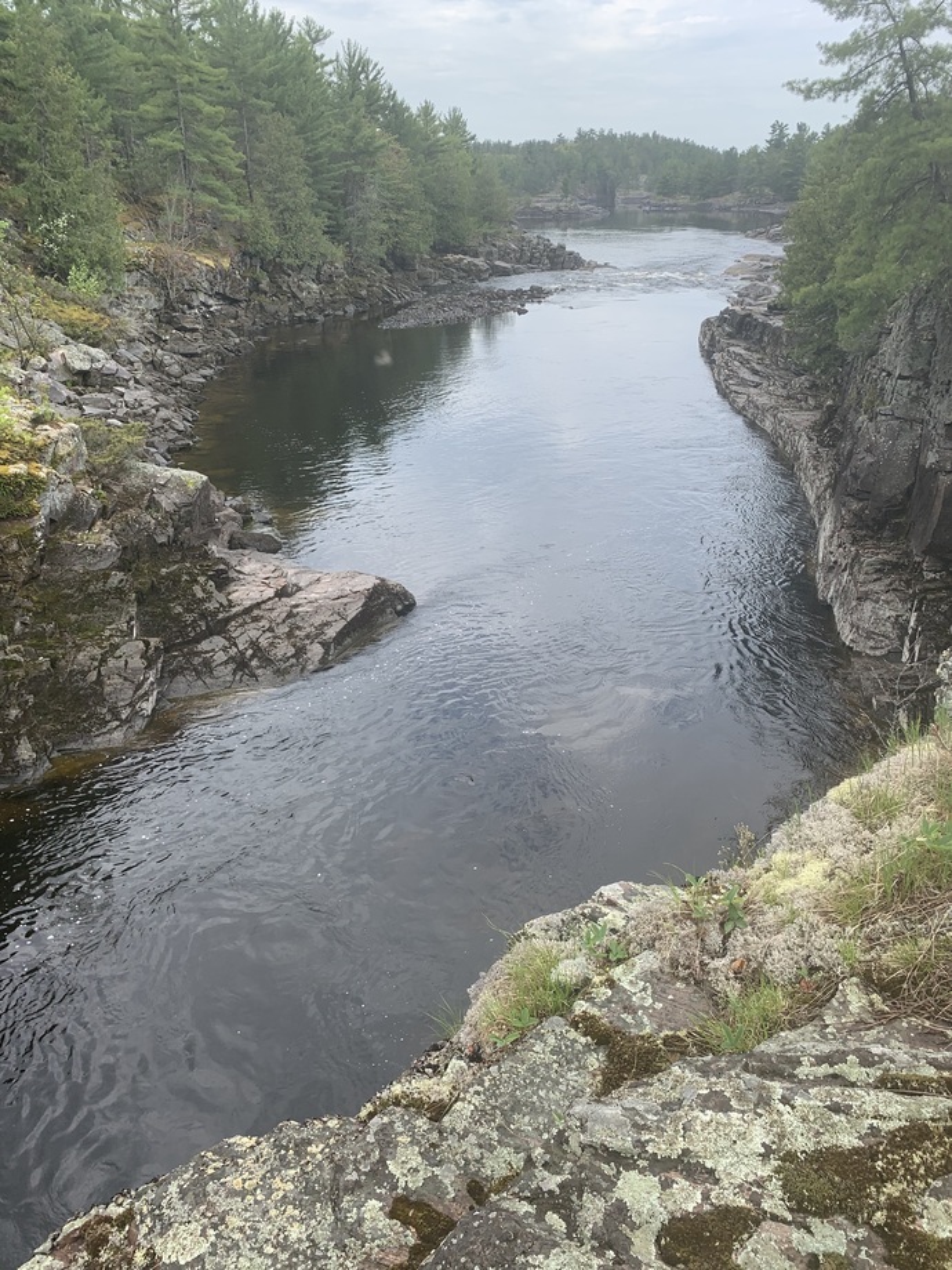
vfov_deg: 67.3
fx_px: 953
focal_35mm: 26
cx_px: 476
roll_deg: +2.8
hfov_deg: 53.1
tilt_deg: -23.4
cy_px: 635
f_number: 1.8
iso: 25
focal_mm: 4.25
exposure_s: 1/664
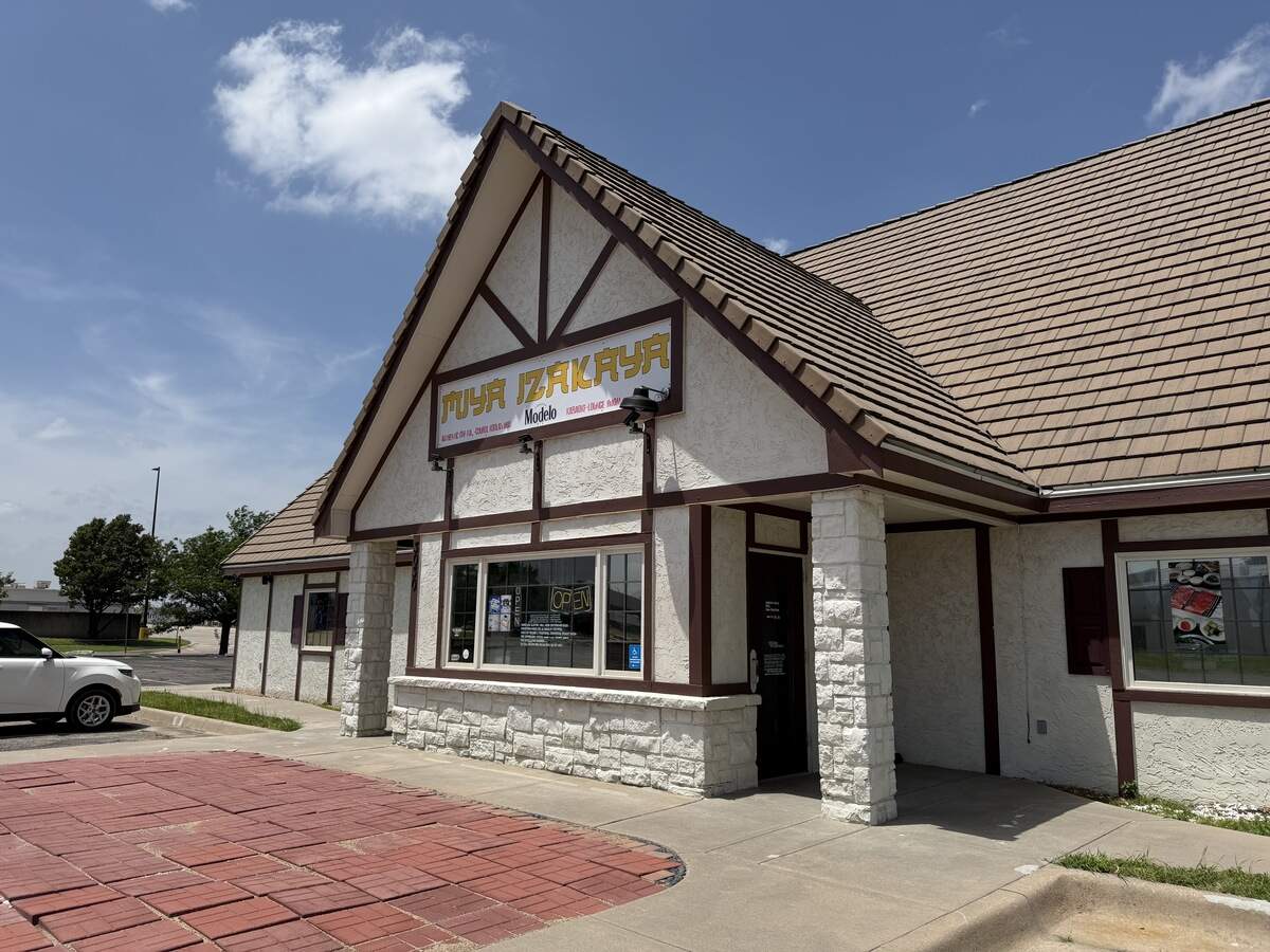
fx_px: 881
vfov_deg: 56.8
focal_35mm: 24
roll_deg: -0.4
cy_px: 476
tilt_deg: +7.0
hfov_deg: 71.6
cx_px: 635
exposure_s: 1/8130
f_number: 1.78
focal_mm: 6.76
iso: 80
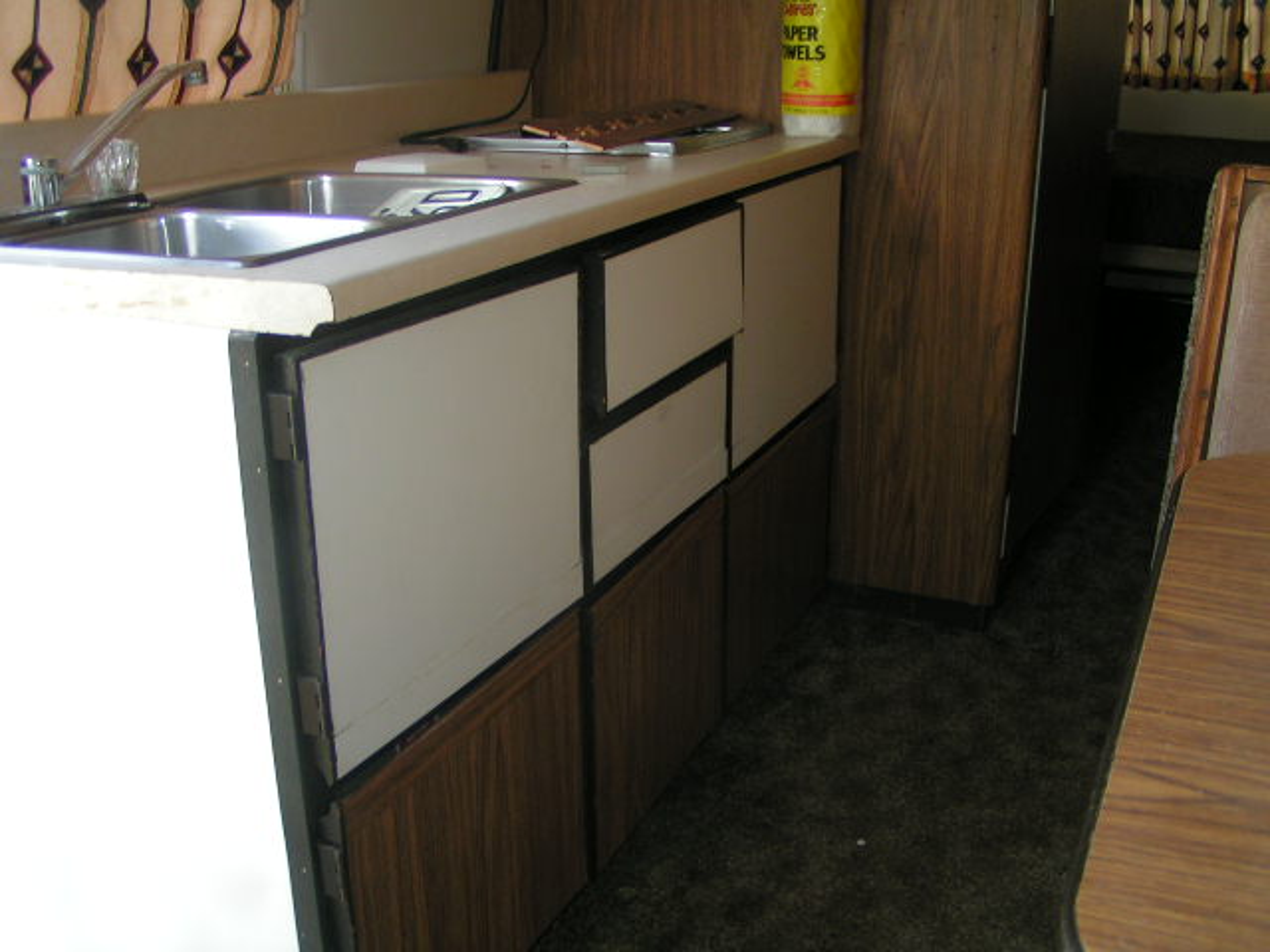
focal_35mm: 38
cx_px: 635
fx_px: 1394
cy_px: 476
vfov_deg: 37.7
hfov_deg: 49.0
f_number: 2.8
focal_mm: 5.8
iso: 80
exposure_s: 1/40
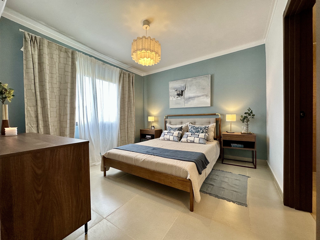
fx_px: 129
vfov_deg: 85.7
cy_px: 120
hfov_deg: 102.1
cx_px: 160
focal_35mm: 14
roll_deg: +0.2
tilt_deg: +0.1
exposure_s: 1/120
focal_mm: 2.22
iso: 125
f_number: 2.2
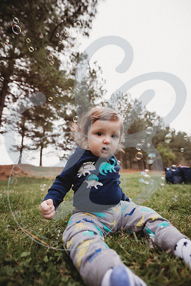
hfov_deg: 70.4
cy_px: 143
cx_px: 96
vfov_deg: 93.3
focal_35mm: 17
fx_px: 135
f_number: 2.8
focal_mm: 17
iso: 100
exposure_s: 1/320
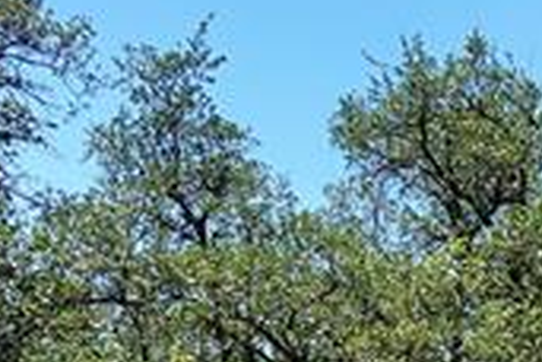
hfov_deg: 11.8
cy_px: 788
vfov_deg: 8.8
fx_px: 2168
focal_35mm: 144
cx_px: 1274
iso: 100
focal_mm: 8.8
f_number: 4
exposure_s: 1/400
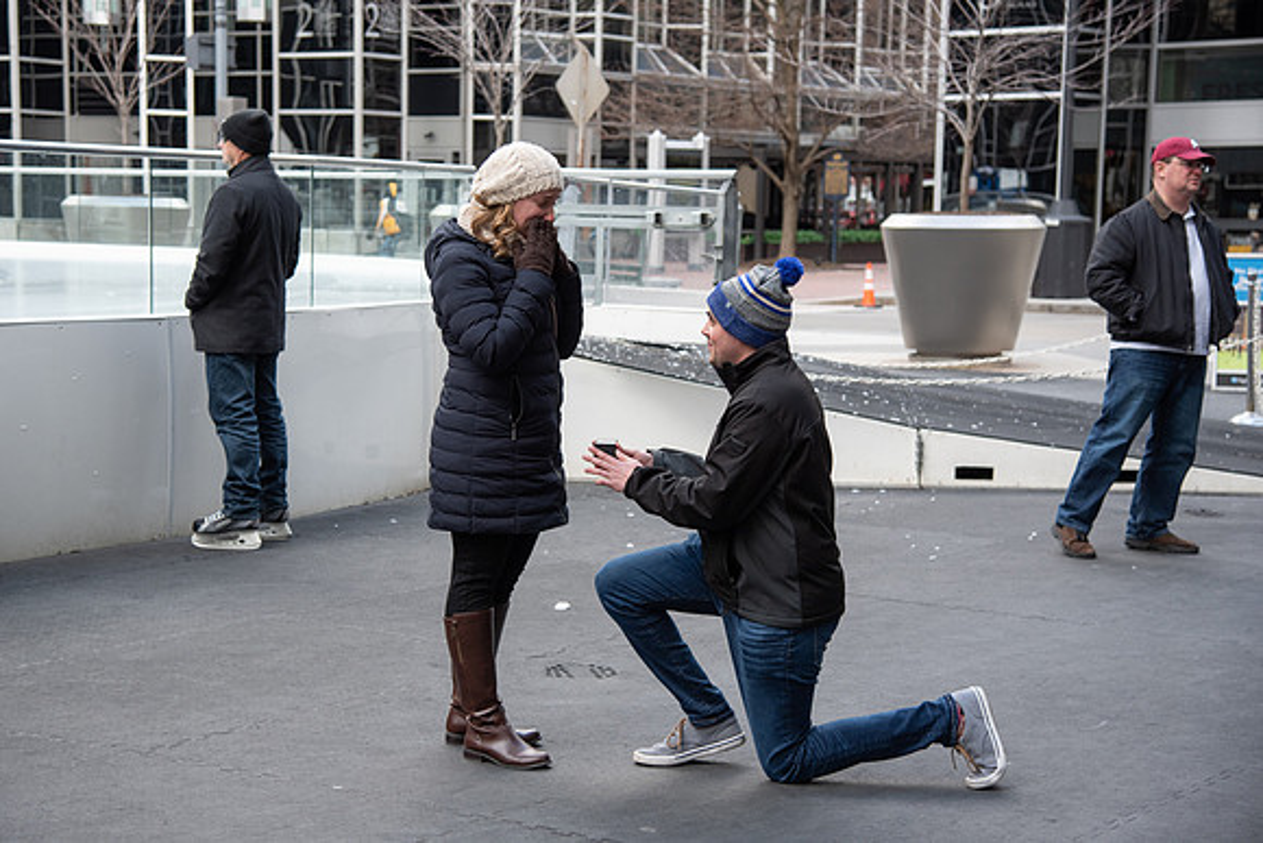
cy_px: 383
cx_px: 574
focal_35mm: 68
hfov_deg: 29.8
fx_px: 2374
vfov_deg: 20.1
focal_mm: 62
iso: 400
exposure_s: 1/320
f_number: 4.5
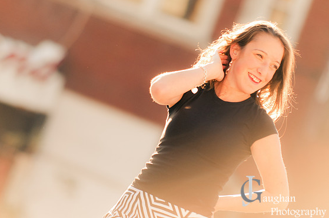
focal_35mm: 311
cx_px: 159
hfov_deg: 6.6
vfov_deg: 4.4
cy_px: 107
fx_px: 2838
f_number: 3.2
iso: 500
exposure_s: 1/800
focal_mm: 200
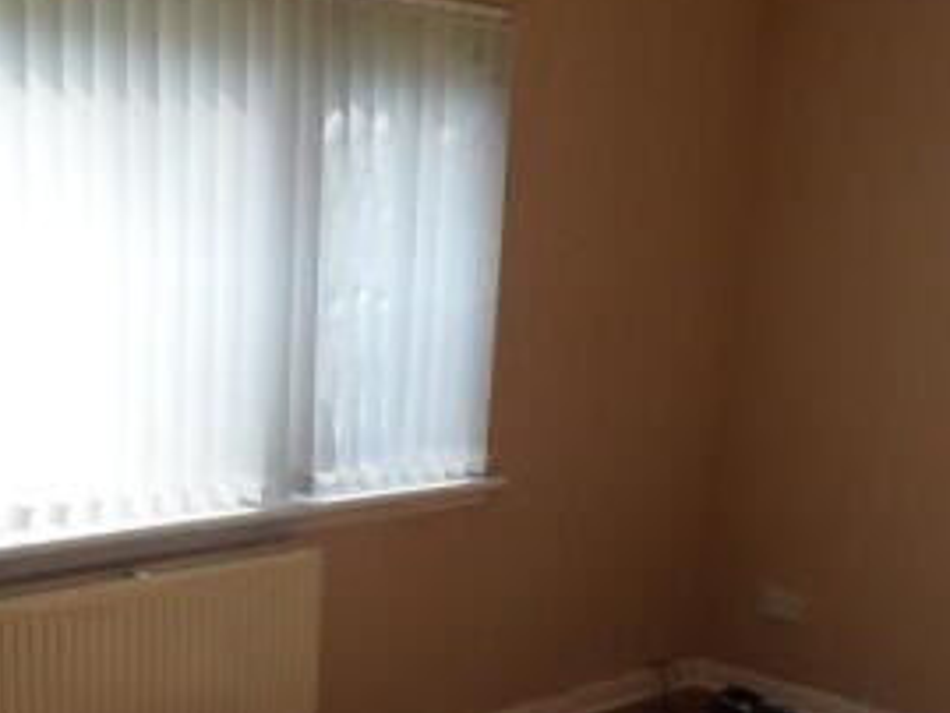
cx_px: 344
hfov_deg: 36.5
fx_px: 1428
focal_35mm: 52
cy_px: 605
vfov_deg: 27.3
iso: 80
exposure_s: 1/250
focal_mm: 3.9
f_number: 3.2
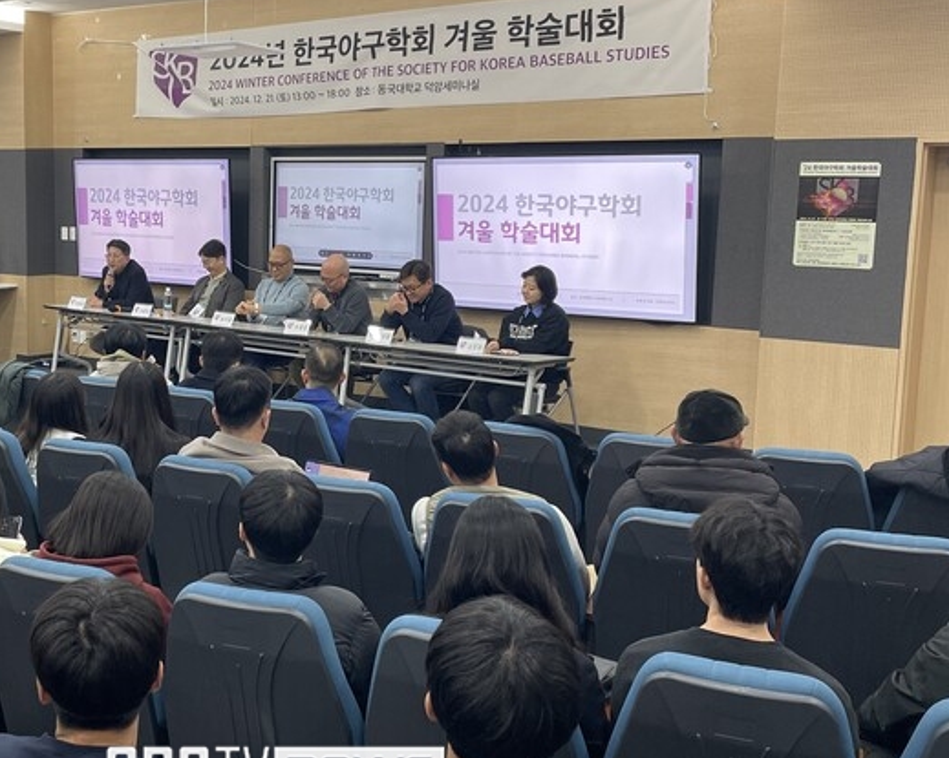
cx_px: 265
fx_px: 1236
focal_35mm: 44
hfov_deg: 41.1
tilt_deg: -7.7
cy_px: 364
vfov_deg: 34.1
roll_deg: -0.8
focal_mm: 4.2
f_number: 1.6
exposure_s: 1/60
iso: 100
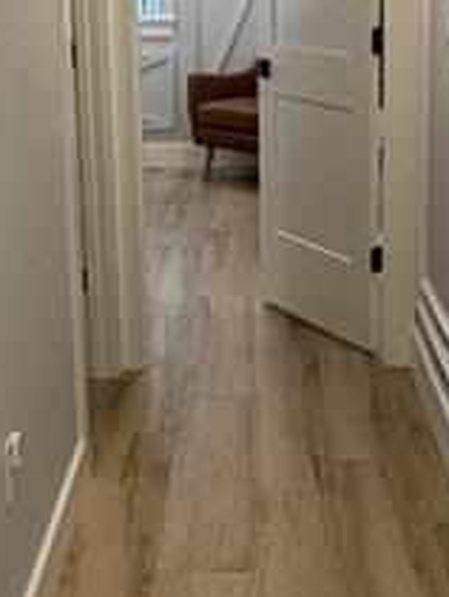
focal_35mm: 80
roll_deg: +0.2
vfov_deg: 24.4
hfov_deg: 18.5
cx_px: 216
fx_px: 1381
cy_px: 250
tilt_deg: -13.5
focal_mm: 2.22
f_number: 2.2
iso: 200
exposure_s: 1/121
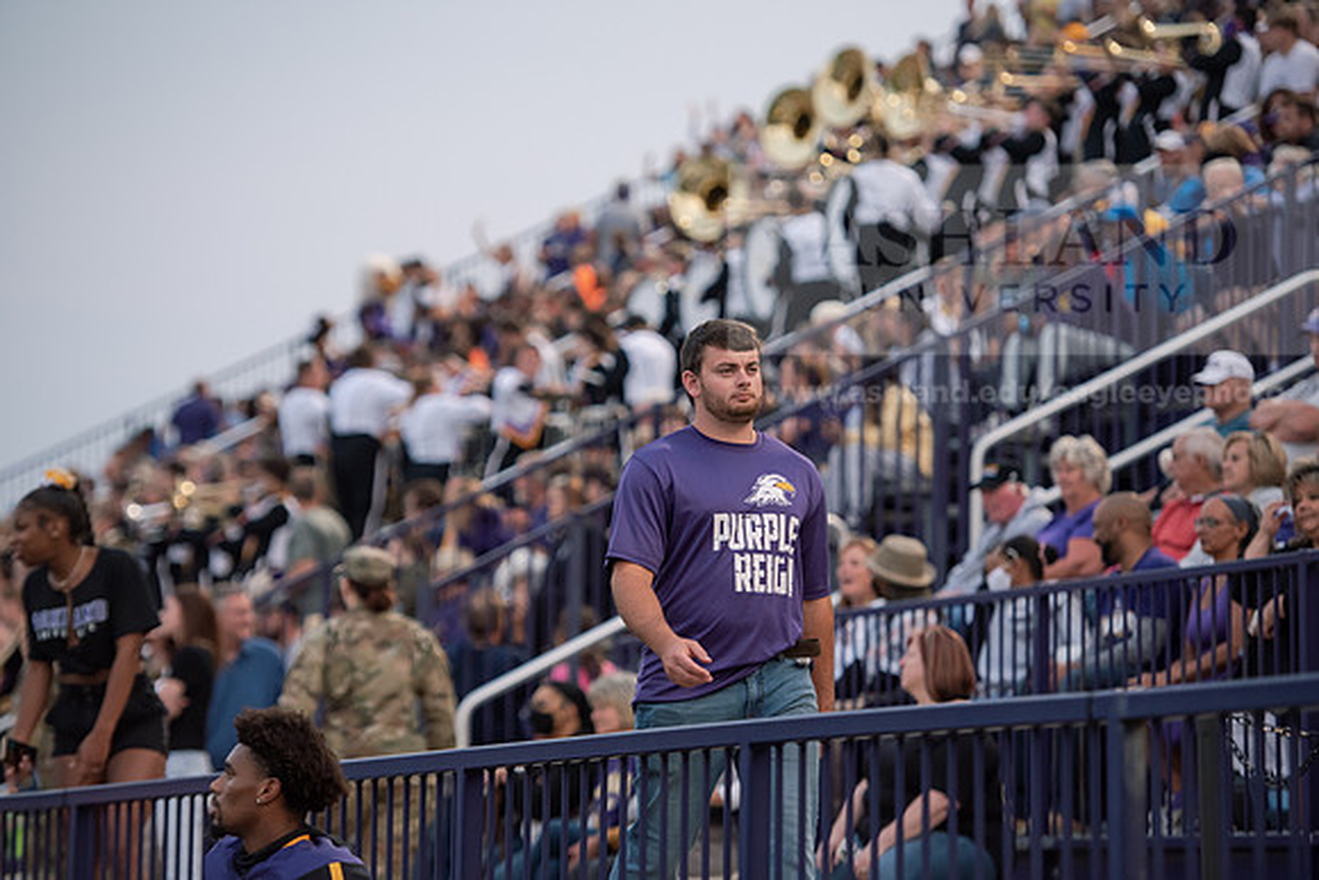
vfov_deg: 9.8
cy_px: 440
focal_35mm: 140
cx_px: 660
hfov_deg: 14.7
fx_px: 5130
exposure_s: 1/800
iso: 2000
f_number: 3.2
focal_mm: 140
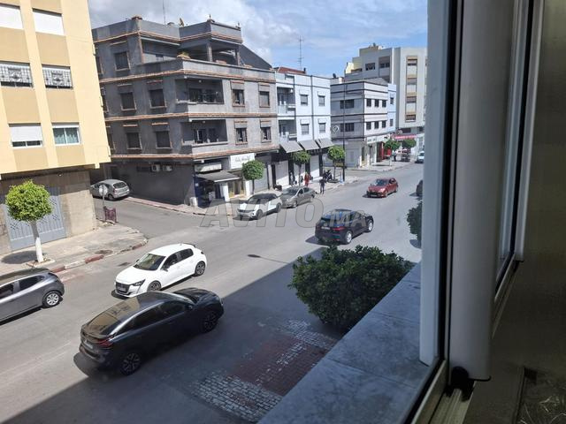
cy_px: 212
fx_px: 376
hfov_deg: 73.9
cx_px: 283
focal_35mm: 23
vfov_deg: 58.9
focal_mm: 5.54
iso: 50
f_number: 1.8
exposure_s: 1/268
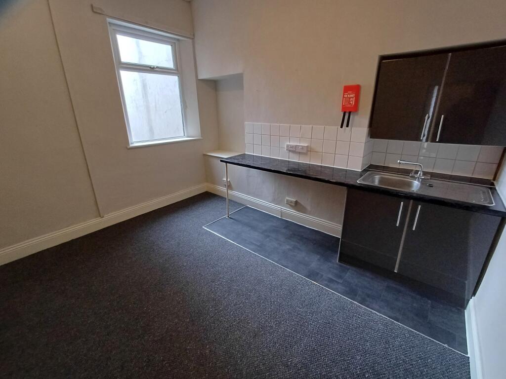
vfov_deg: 78.1
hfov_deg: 94.5
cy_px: 190
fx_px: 234
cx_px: 253
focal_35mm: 16
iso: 200
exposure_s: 1/33
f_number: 2.2
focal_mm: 1.64
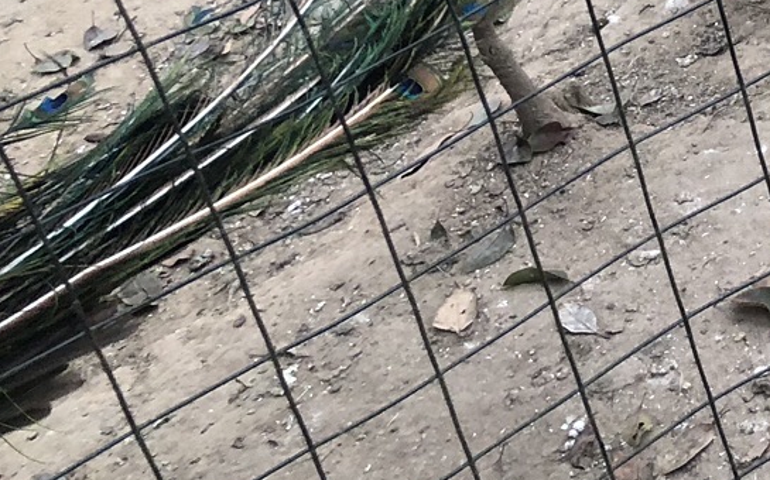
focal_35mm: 109
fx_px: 2286
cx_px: 1345
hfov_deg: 16.4
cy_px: -431
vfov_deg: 11.1
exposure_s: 1/40
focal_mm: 3.99
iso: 25
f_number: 1.8
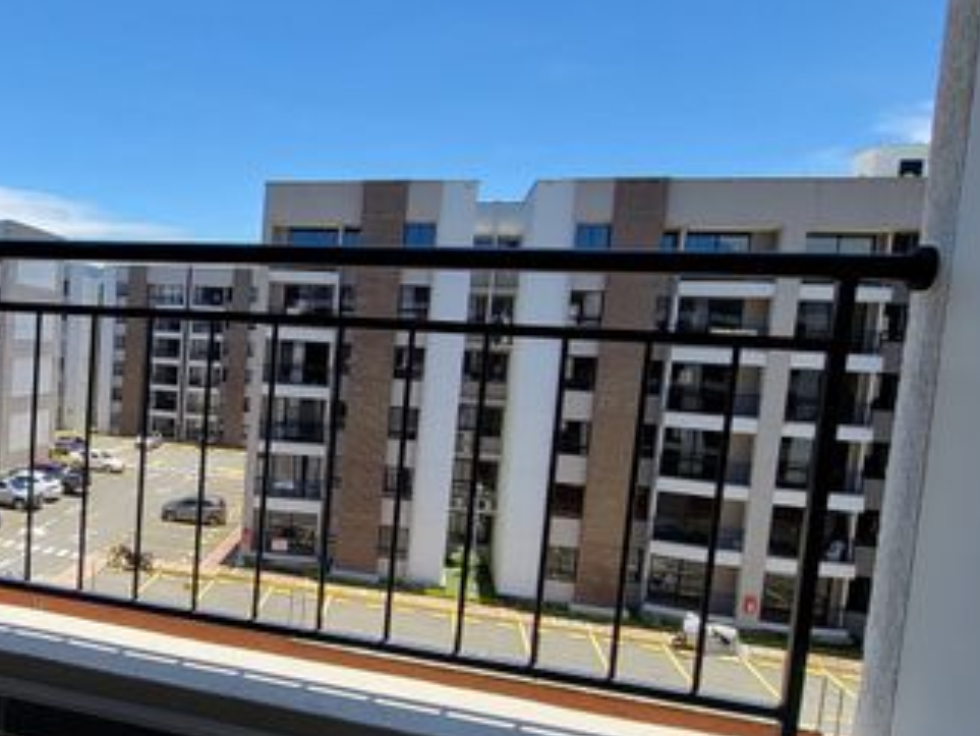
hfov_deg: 58.0
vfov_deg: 51.3
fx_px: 765
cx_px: 139
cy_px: 412
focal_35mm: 27
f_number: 2.2
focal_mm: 2.2
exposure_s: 1/818
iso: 50
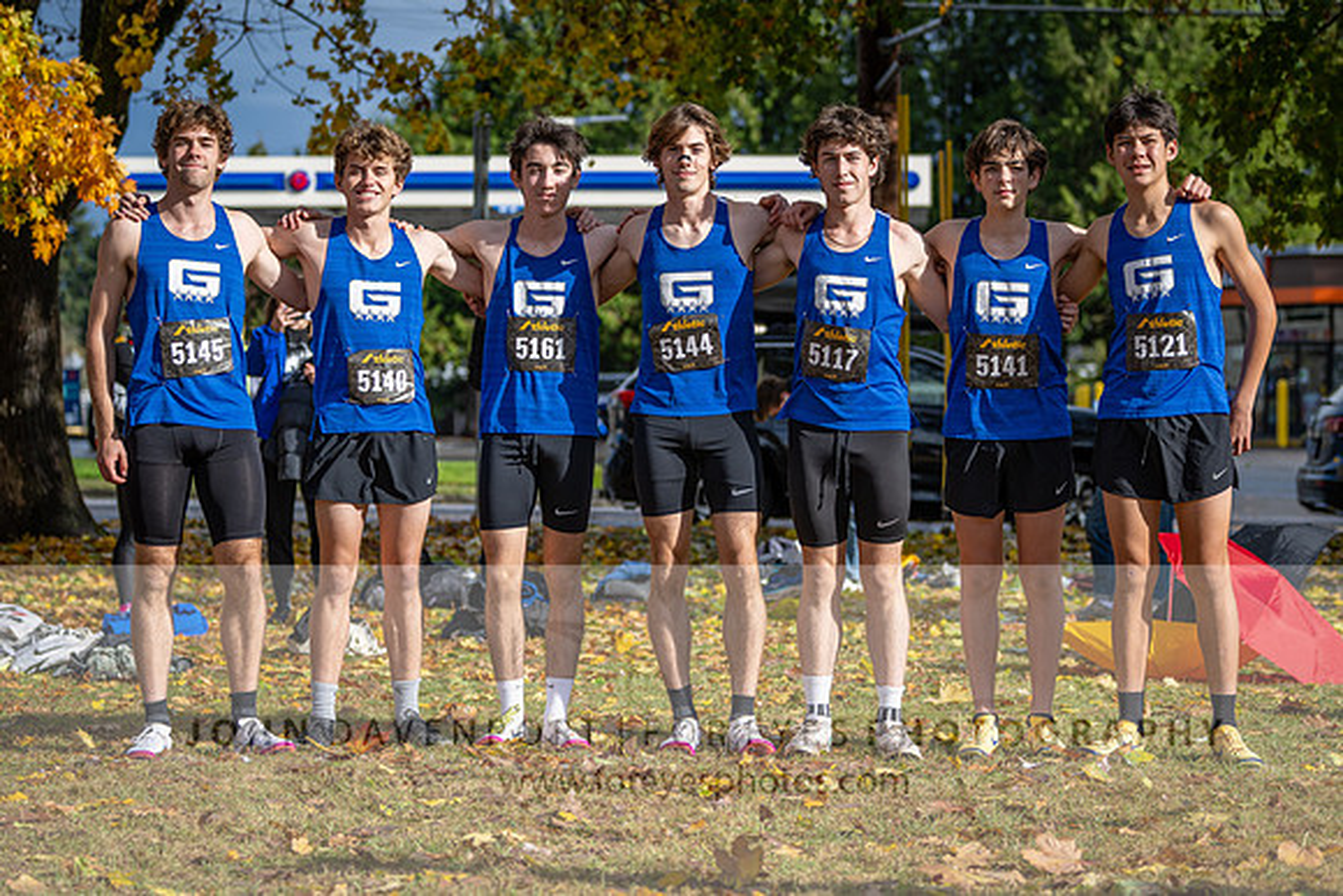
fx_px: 3468
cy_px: 433
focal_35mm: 93
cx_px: 693
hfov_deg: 21.9
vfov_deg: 14.7
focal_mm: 70
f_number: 2.8
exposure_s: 1/1000
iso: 80
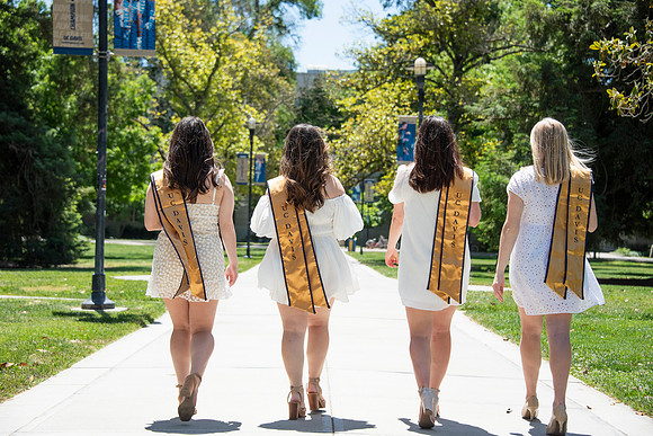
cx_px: 326
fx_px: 1415
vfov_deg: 17.5
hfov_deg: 26.0
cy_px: 218
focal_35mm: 78
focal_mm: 78
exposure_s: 1/2500
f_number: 5.6
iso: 500
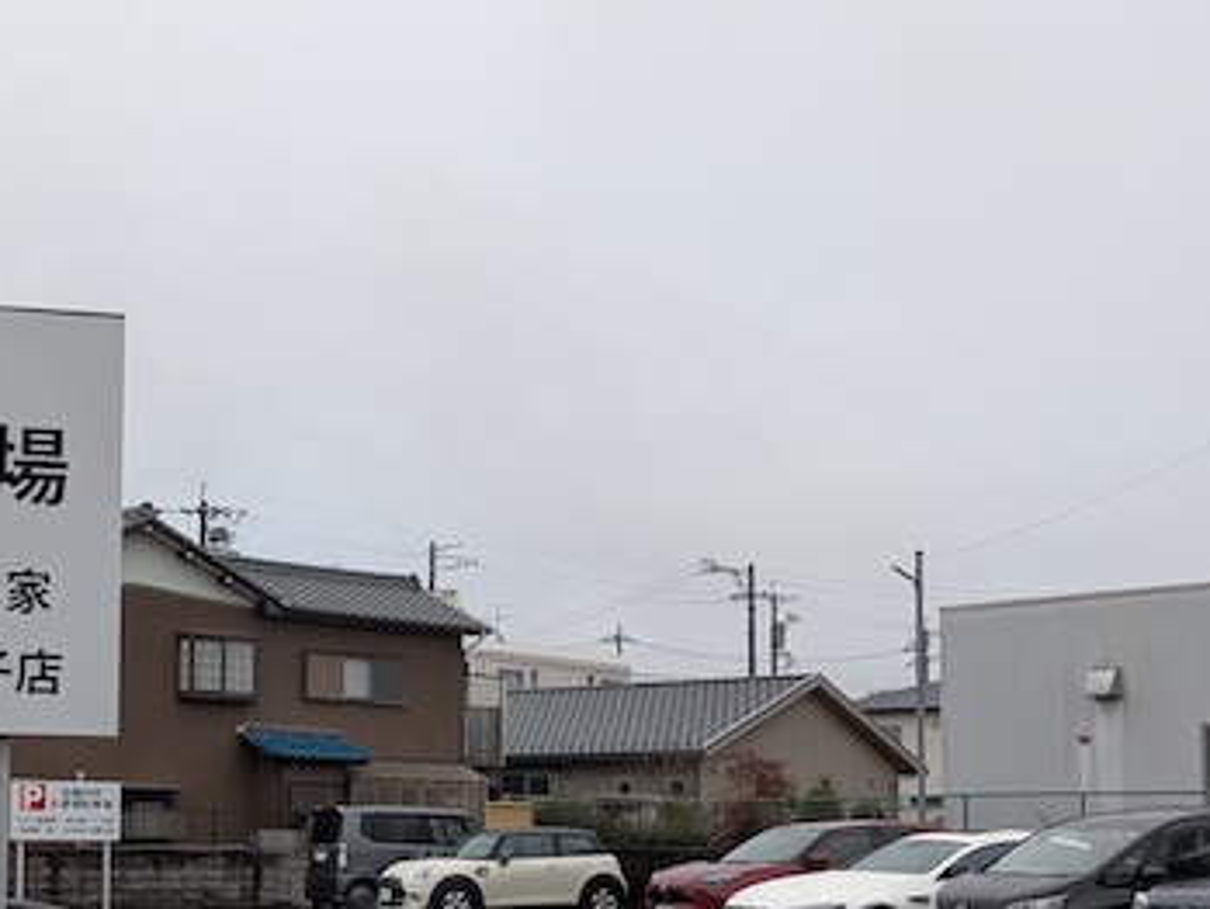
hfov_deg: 34.0
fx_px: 1923
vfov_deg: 26.3
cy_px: 649
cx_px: 263
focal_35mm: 55
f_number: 1.7
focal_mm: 4.53
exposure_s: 1/557
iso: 38
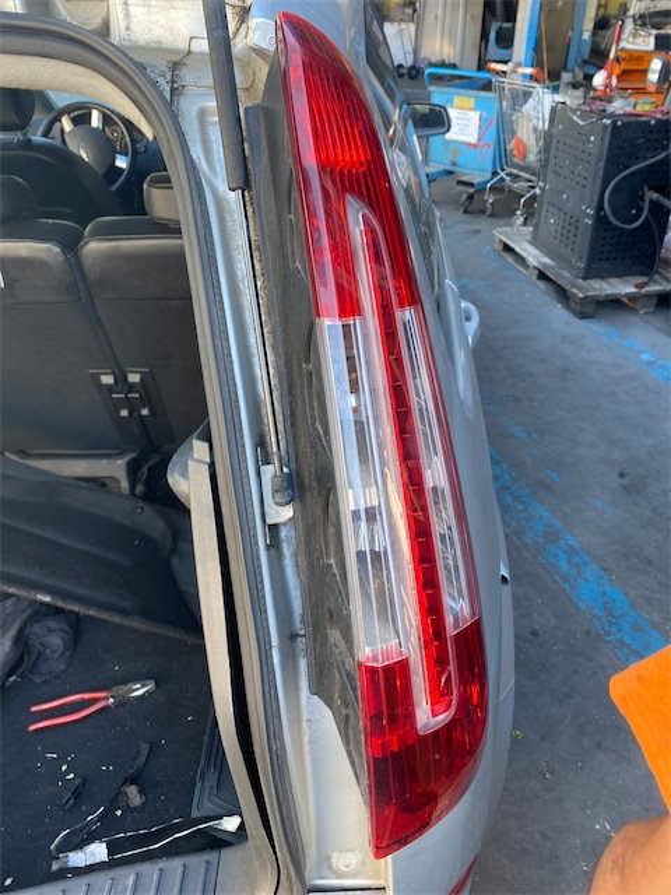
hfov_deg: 53.1
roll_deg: +0.3
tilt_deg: -31.9
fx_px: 672
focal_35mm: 26
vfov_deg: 67.3
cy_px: 448
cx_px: 336
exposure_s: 1/121
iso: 100
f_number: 1.8
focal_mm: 4.25
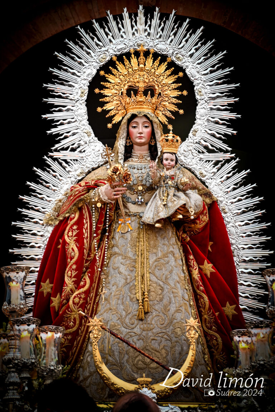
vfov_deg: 16.1
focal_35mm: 127
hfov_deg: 10.8
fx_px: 1455
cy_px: 206
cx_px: 138
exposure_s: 1/13
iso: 400
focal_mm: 85
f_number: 5.3
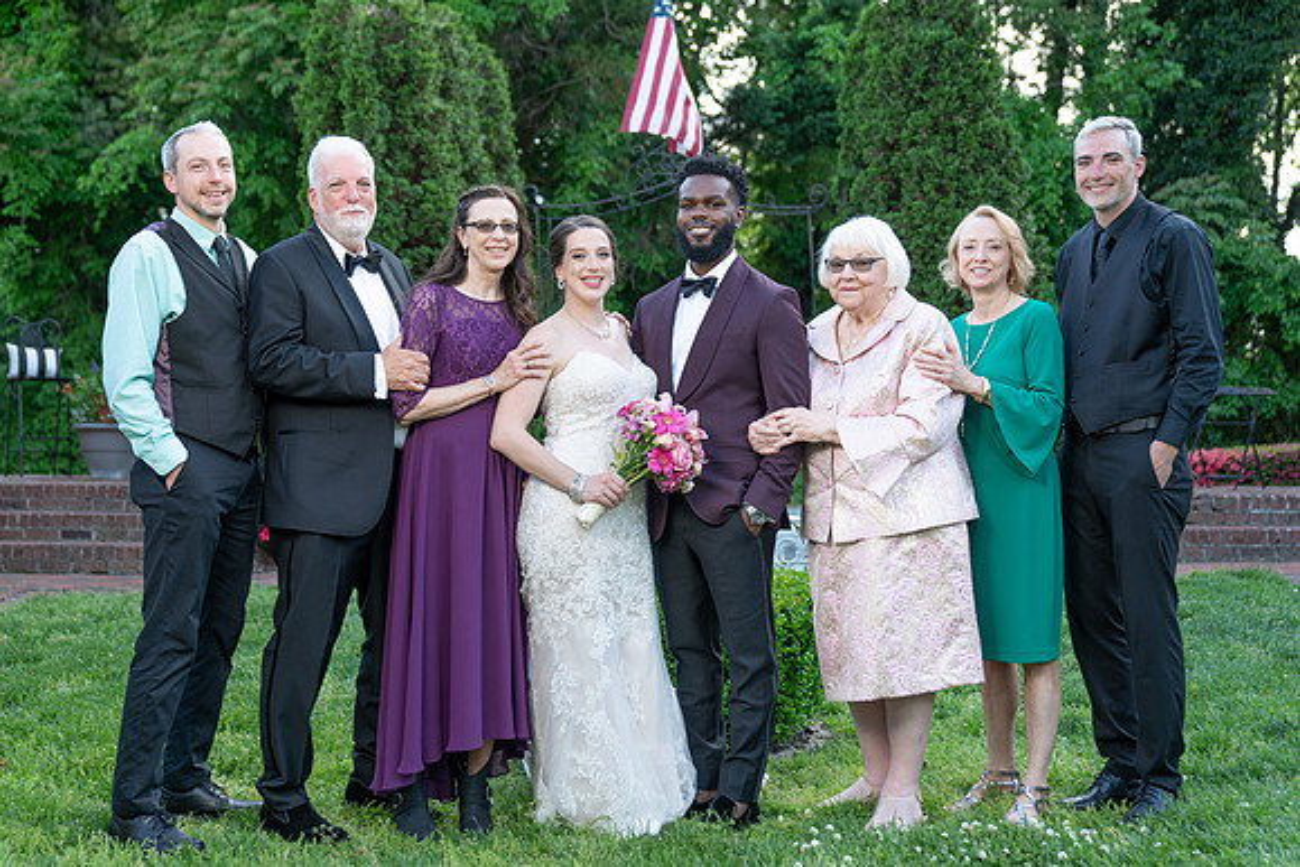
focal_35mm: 48
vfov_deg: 28.0
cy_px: 419
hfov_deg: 40.9
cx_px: 613
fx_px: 1742
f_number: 2.8
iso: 100
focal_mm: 45
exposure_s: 1/200
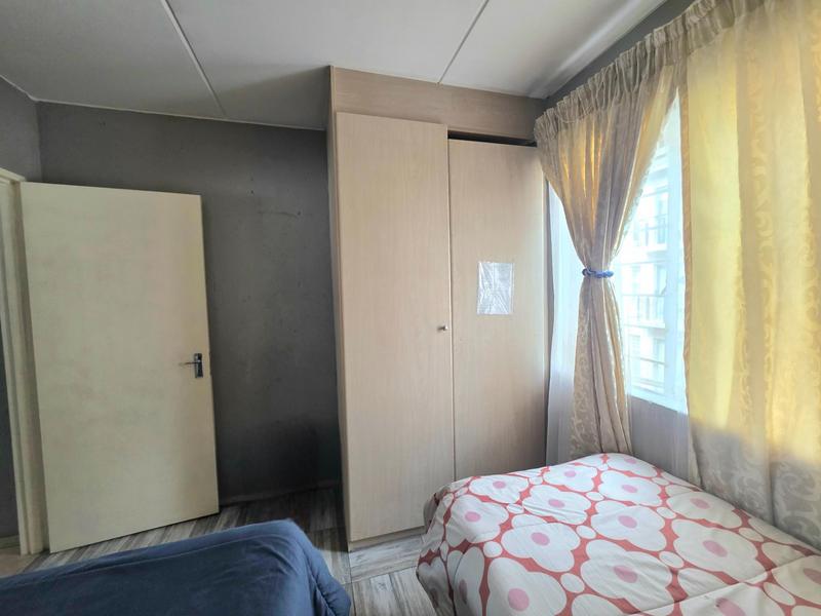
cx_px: 410
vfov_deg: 89.9
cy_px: 308
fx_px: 308
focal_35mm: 13
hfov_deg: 106.2
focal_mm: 2.2
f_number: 1.9
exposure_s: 1/101
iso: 160
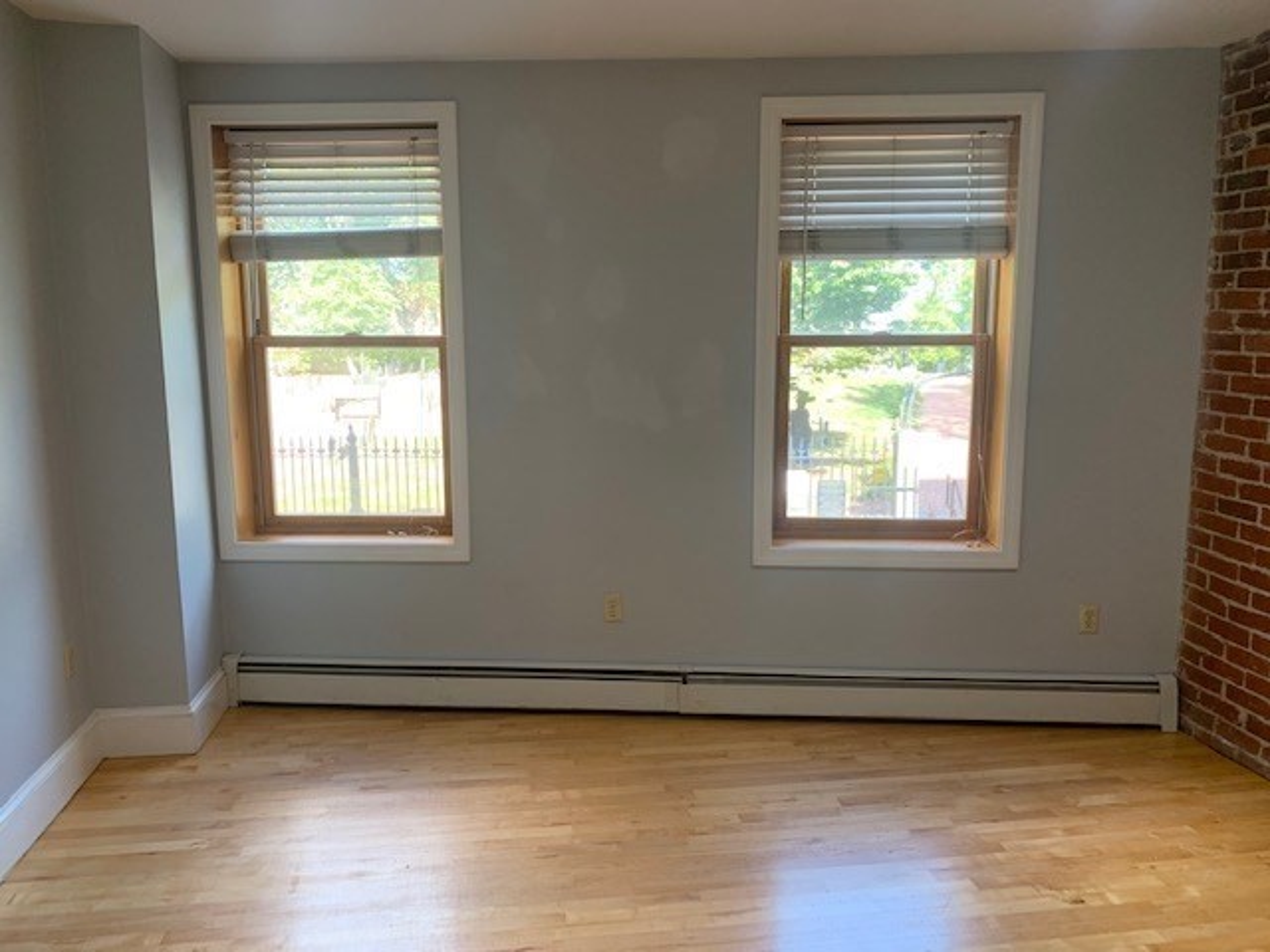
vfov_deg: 53.1
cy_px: 476
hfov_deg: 67.3
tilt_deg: -7.6
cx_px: 635
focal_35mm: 26
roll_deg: +0.5
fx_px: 954
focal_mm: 4.25
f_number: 1.8
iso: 50
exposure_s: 1/60
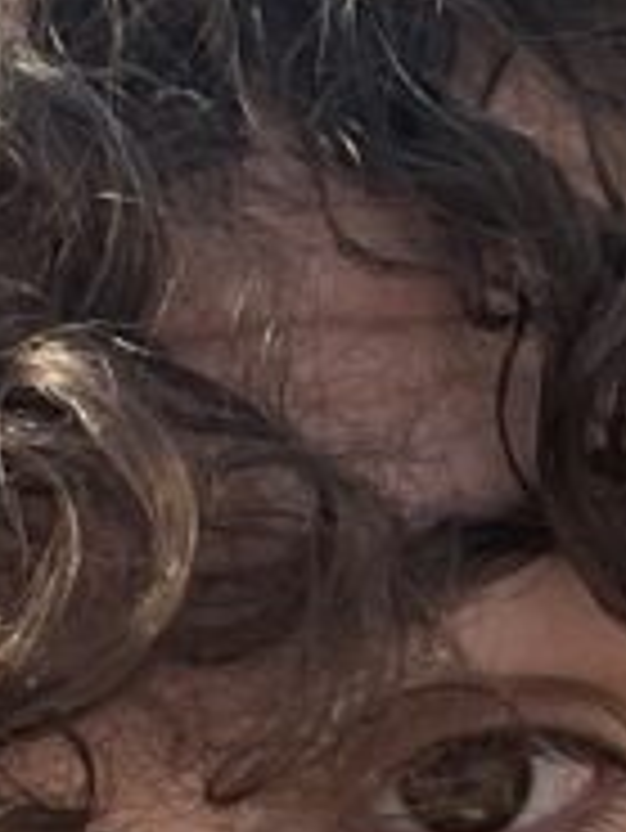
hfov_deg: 8.9
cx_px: 482
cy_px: 958
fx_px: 3998
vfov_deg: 11.7
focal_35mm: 166
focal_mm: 2.71
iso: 25
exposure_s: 1/203
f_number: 2.2
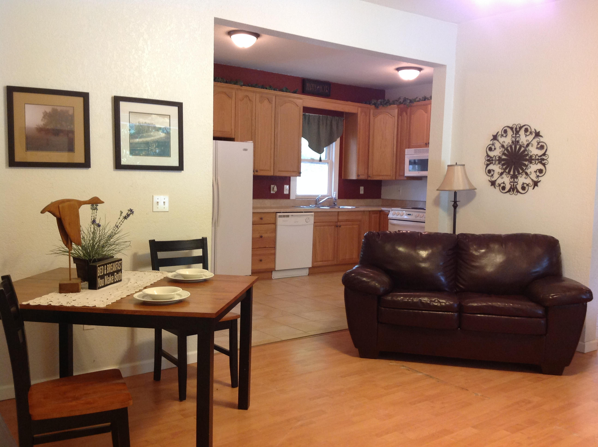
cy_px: 224
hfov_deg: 52.7
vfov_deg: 40.6
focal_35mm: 35
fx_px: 604
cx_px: 299
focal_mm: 4.28
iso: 100
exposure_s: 1/15
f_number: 2.4
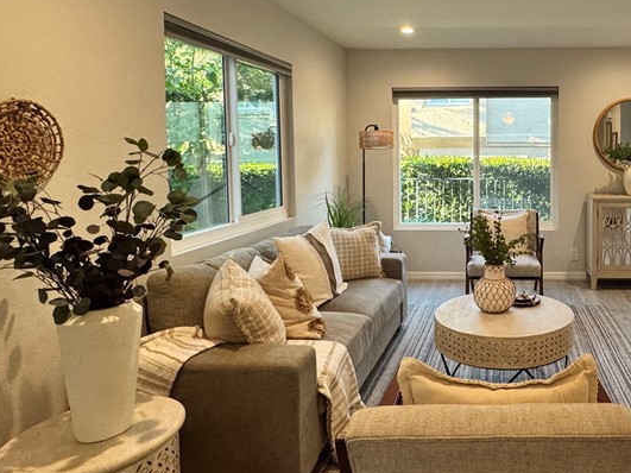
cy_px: 175
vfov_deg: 50.8
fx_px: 492
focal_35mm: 27
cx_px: 488
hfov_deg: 60.9
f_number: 2.2
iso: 200
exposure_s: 1/120
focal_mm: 2.22
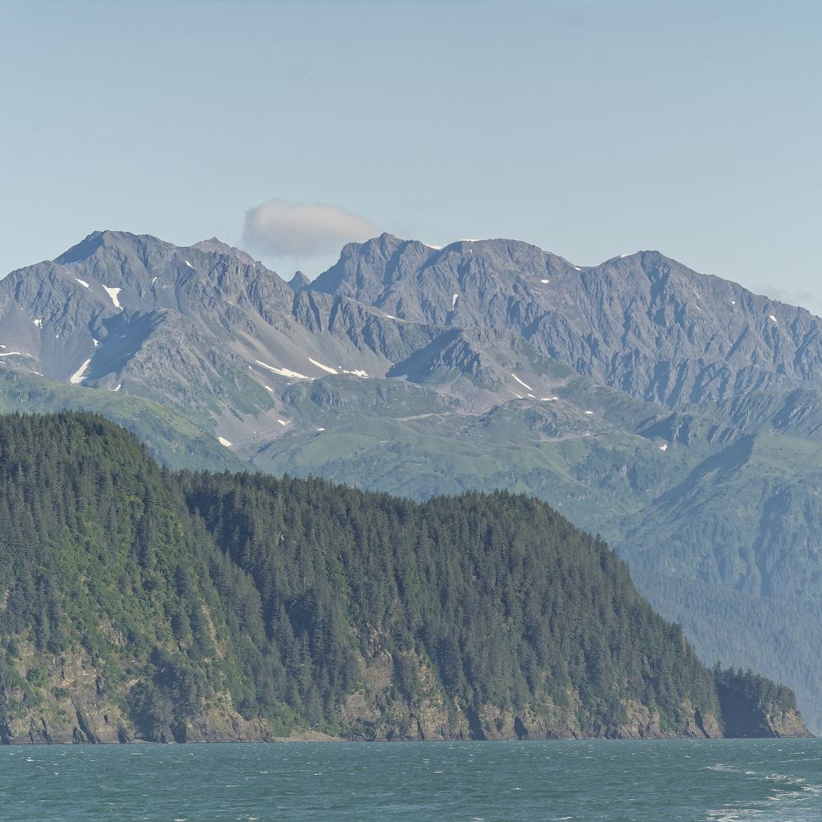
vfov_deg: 7.2
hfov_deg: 7.2
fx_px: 6555
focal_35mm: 244
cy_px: 411
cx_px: 493
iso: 125
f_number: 5
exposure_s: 1/320
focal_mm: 191
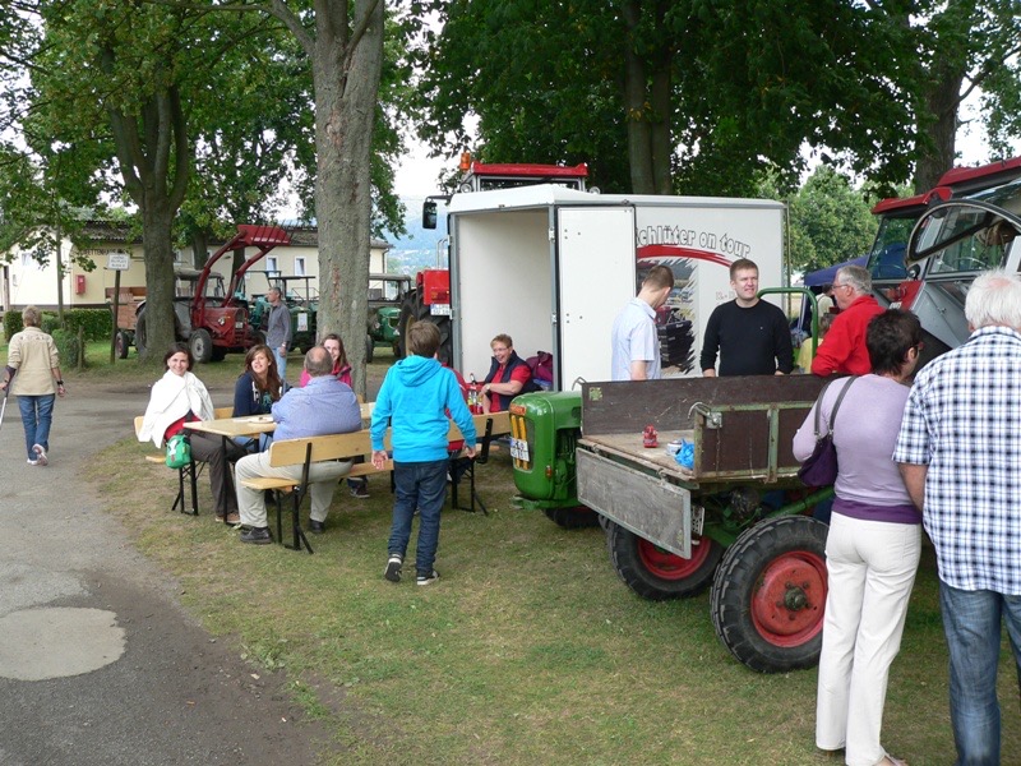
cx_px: 510
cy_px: 383
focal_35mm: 36
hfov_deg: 51.4
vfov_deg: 39.7
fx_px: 1062
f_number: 3.3
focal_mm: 6
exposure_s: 1/125
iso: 80
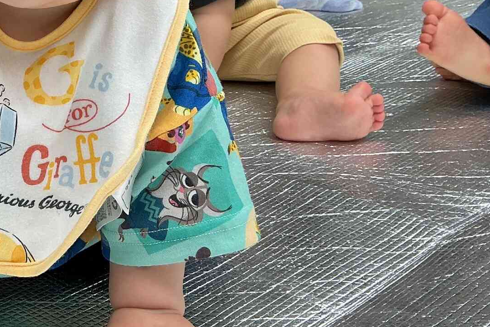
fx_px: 898
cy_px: 39
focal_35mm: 66
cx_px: -35
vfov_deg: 20.3
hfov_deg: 28.1
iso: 25
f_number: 1.8
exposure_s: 1/792
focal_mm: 3
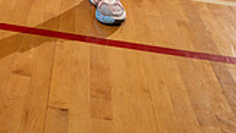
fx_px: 507
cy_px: -171
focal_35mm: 81
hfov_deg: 25.9
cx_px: 62
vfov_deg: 12.3
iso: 500
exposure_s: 1/250
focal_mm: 28
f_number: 5.6
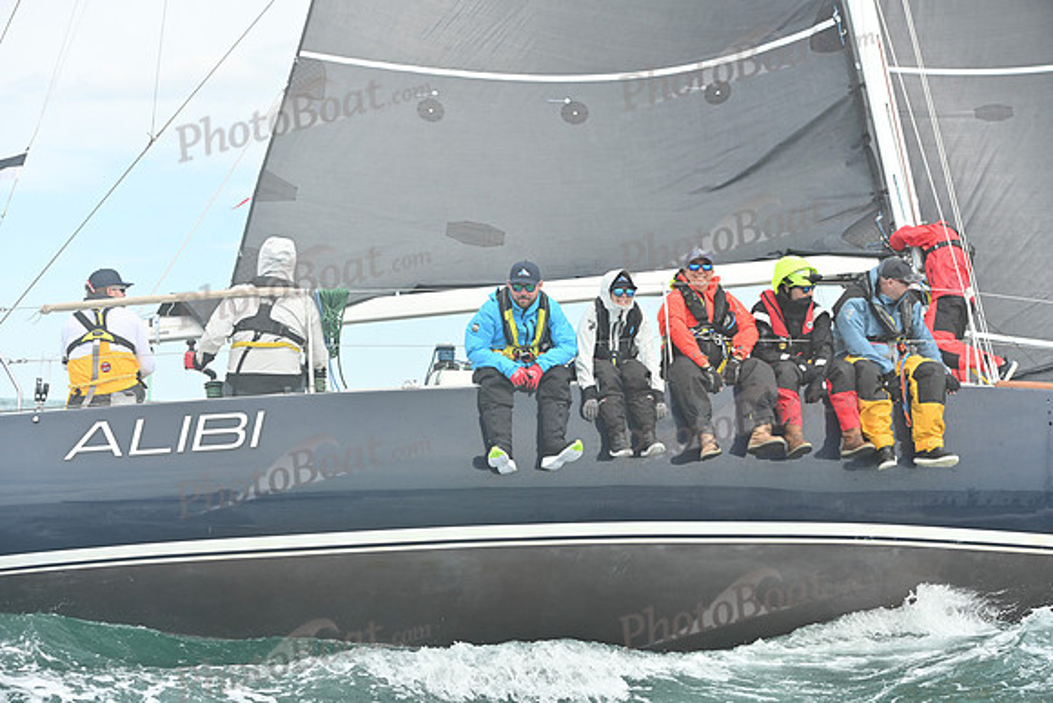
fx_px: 2048
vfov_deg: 19.5
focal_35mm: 70
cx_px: 526
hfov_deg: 28.8
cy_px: 352
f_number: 5.6
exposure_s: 1/1250
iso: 320
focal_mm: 70
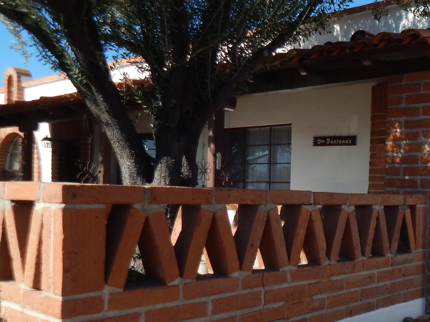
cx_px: 375
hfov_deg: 40.2
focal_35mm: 44
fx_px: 547
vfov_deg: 32.6
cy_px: 216
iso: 125
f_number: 3
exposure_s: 1/1250
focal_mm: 4
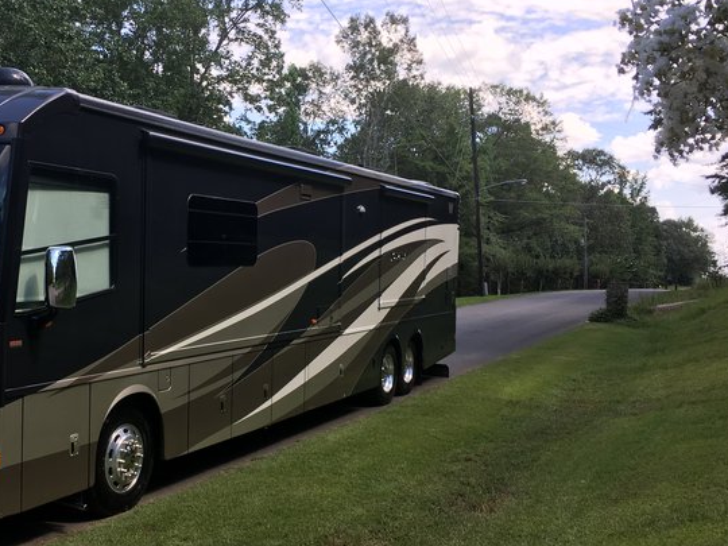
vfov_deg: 33.6
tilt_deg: +2.0
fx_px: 904
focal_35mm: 43
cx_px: 229
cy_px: 283
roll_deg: +0.0
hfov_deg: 43.1
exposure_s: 1/450
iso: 25
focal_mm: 4.15
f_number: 2.2
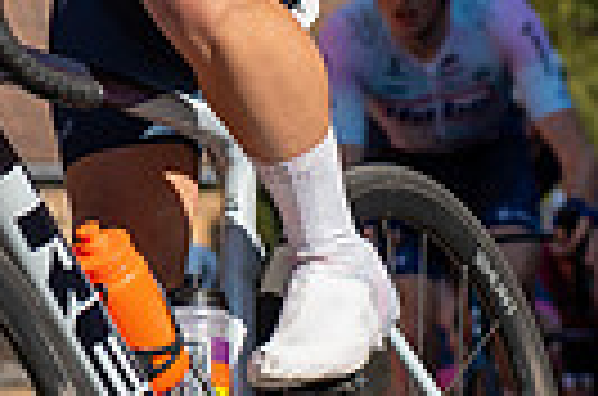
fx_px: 6430
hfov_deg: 5.3
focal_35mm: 388
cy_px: 20
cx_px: 33
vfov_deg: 3.5
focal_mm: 73
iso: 100
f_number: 3.5
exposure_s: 1/1000
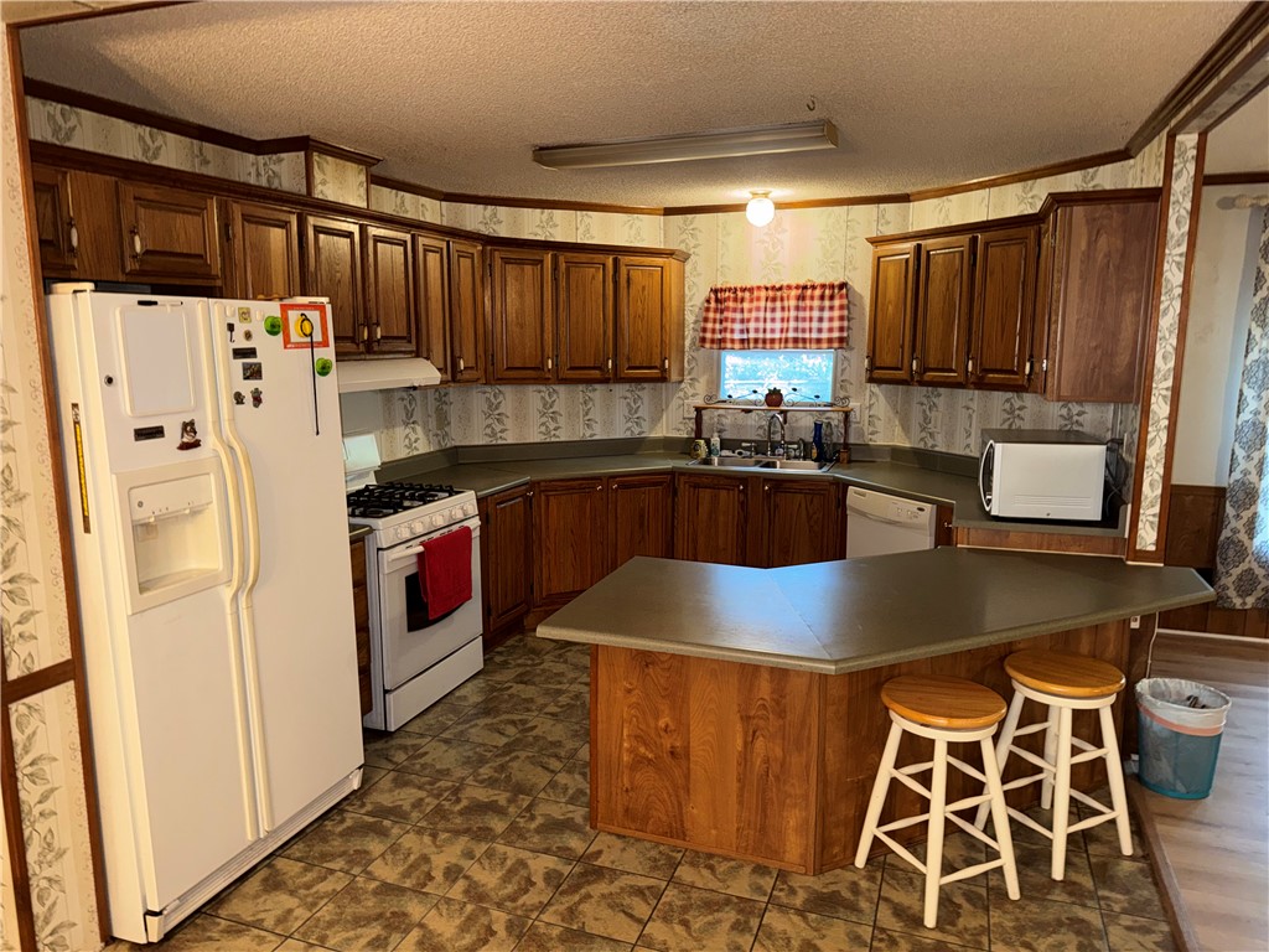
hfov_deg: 71.6
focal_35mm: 24
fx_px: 880
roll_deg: -0.5
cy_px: 476
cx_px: 634
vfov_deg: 56.8
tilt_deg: -9.3
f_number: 1.78
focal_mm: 6.76
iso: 125
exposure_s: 1/13
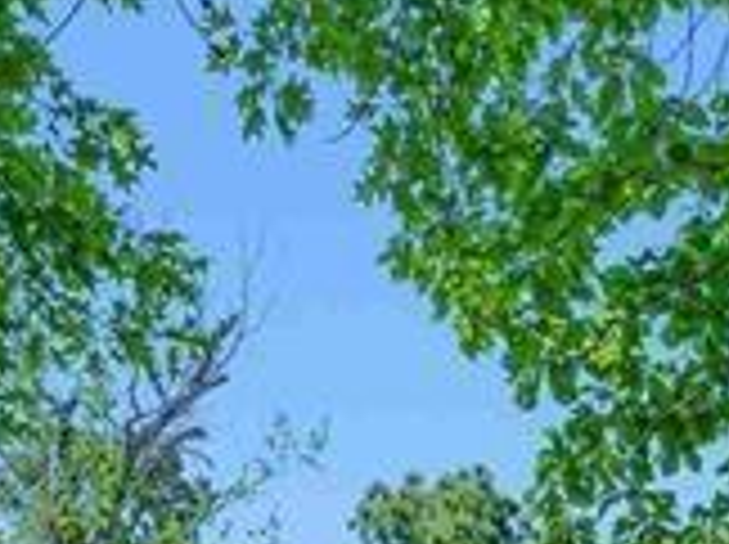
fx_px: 1535
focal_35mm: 73
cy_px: 987
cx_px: 554
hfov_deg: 26.3
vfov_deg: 16.7
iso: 100
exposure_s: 1/250
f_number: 5.6
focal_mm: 12
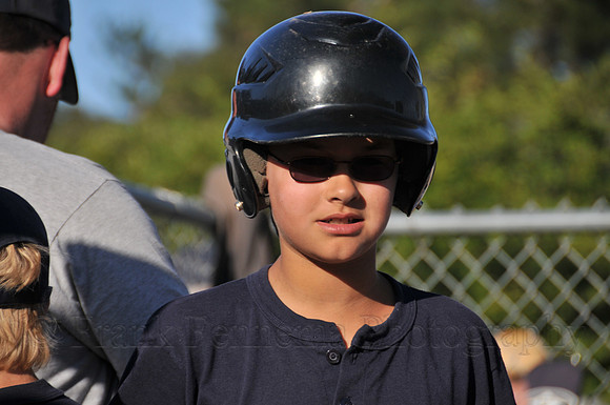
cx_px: 305
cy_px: 202
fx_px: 5076
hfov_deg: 6.9
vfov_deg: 4.6
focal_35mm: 300
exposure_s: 1/500
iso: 200
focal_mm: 200
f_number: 5.6
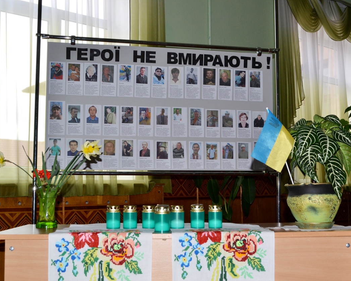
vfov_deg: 31.5
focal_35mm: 48
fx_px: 499
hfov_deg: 38.8
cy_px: 142
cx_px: 177
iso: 320
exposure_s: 1/60
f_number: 8
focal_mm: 28
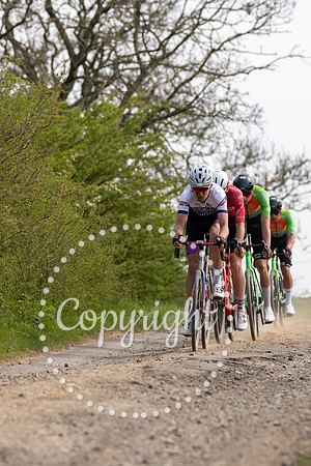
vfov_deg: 5.7
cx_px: 192
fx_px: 4668
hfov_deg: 3.8
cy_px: 280
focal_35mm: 360
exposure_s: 1/1000
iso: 200
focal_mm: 200
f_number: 5
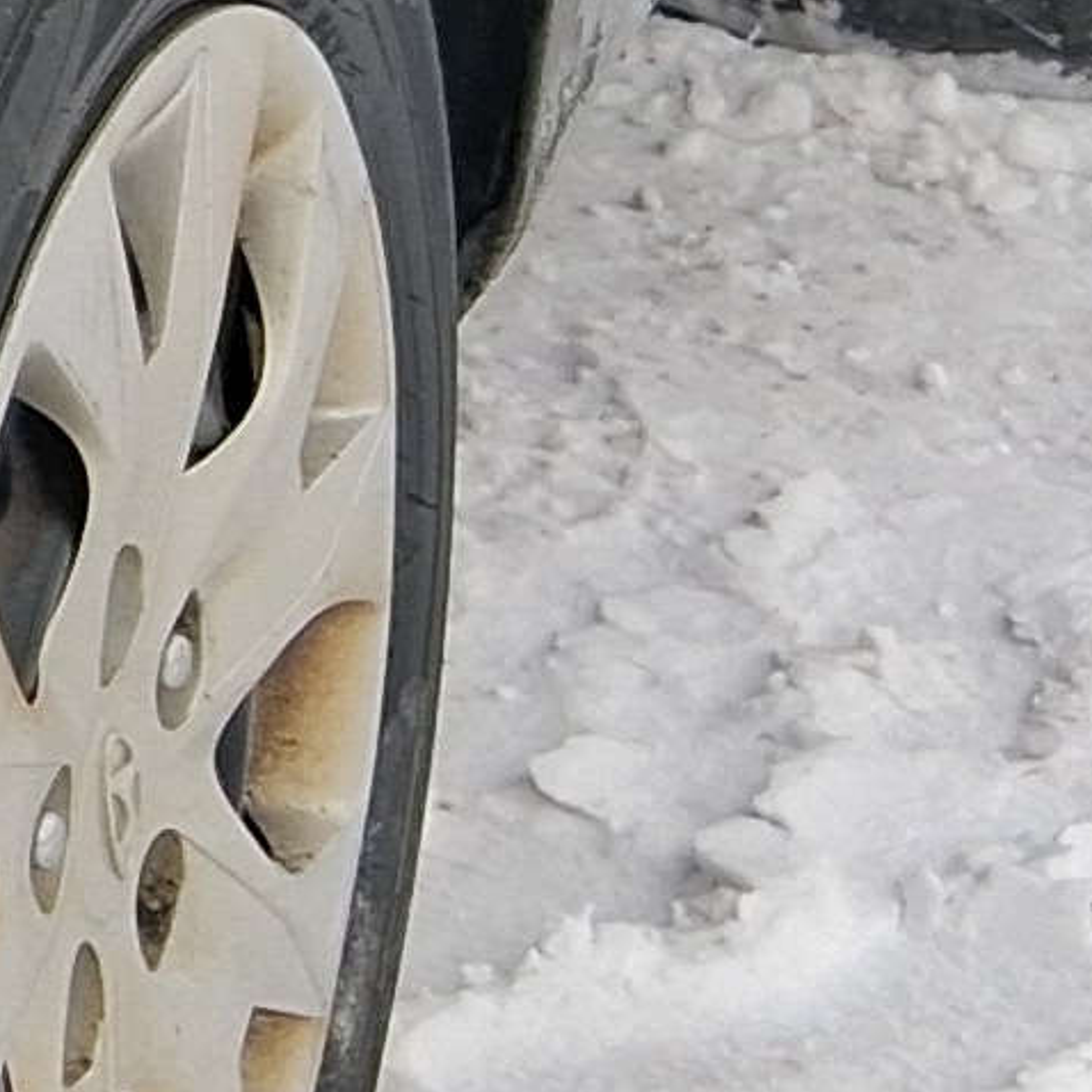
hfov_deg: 7.7
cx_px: -2218
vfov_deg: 8.6
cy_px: -763
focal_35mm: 196
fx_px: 6995
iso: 25
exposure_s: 1/159
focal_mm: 3.98
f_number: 1.8
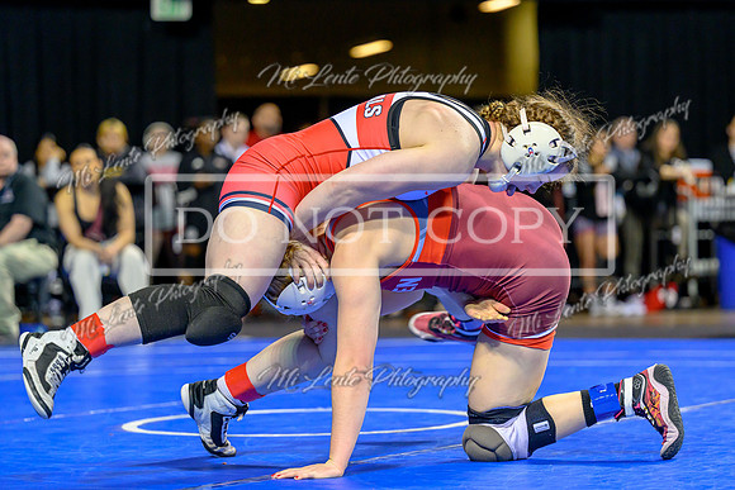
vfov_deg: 11.2
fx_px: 2491
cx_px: 394
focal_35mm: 122
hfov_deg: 16.8
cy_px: 243
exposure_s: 1/1000
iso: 2000
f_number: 2.8
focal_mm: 101
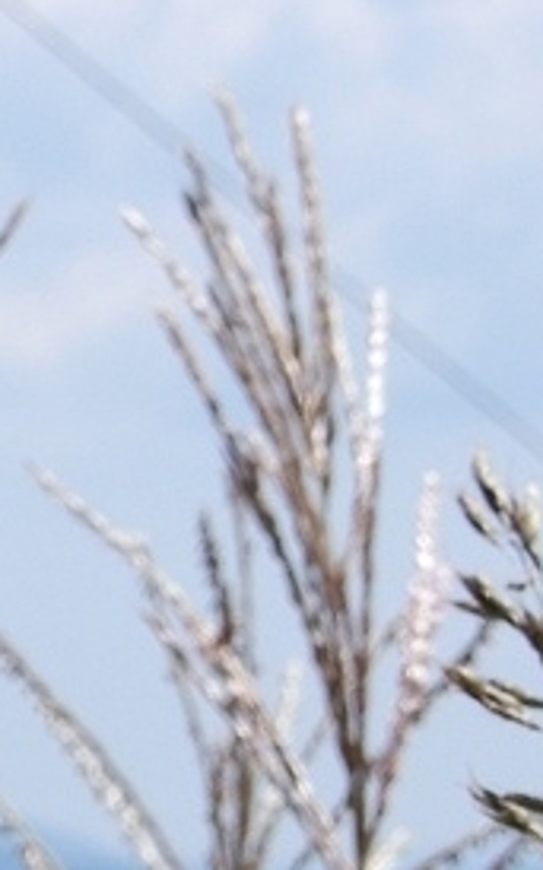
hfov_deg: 3.3
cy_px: 984
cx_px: -841
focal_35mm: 395
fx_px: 9362
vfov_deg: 5.3
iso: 80
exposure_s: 1/500
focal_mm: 15.2
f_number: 5.6
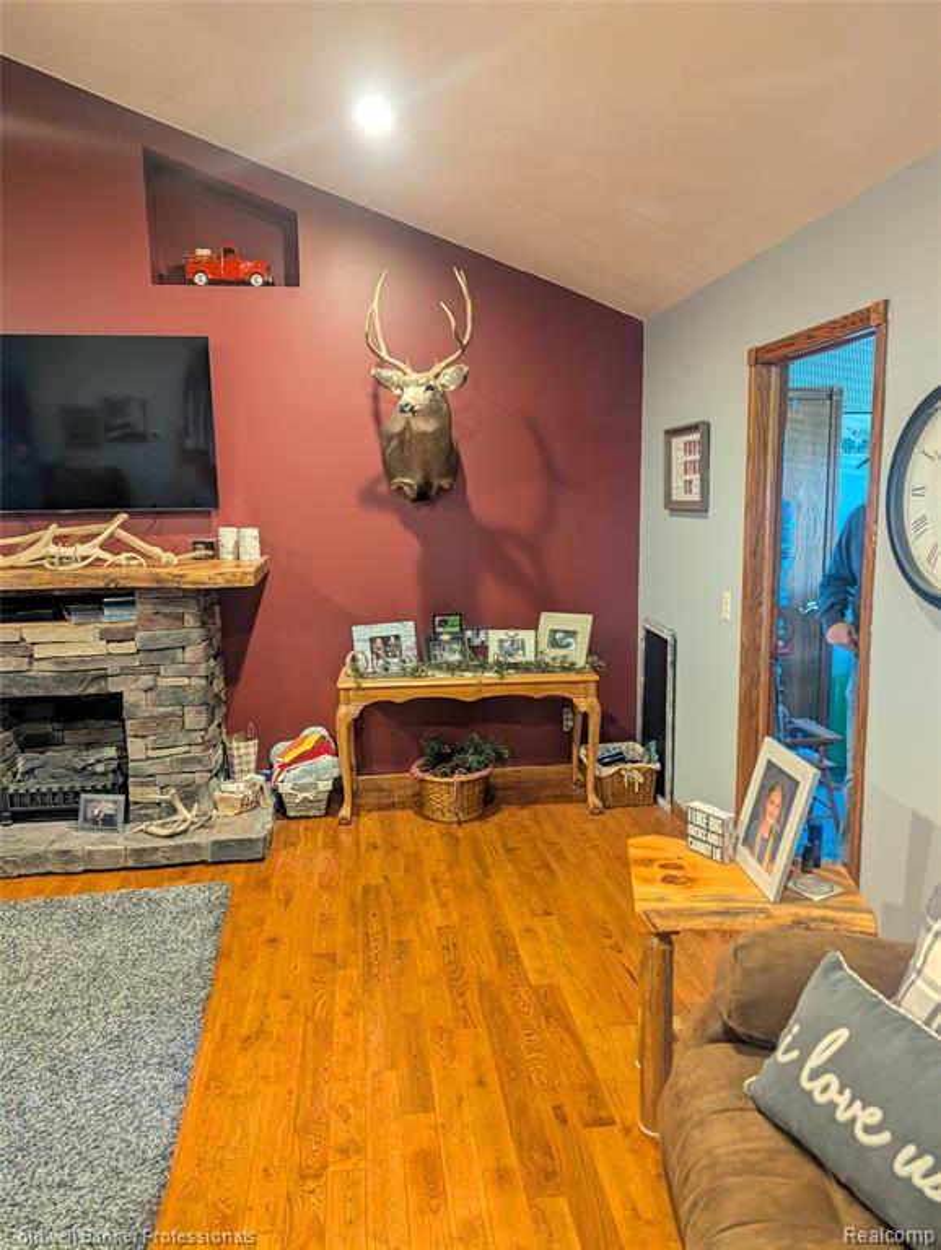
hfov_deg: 56.9
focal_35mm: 24
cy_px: 625
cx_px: 470
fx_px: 868
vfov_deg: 71.5
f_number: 1.68
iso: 623
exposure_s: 1/60
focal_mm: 6.9
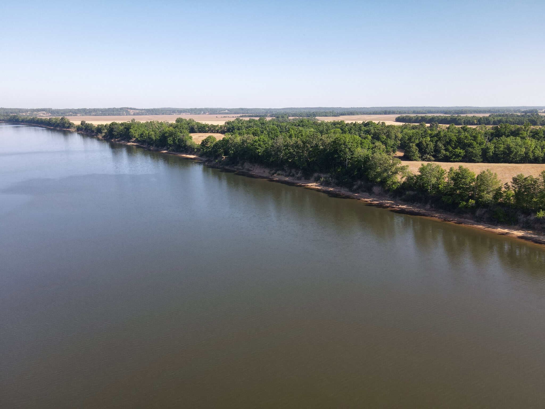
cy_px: 204
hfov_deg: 71.6
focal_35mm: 24
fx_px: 378
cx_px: 272
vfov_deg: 56.8
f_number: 2.8
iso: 100
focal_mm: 4.5
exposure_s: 1/30
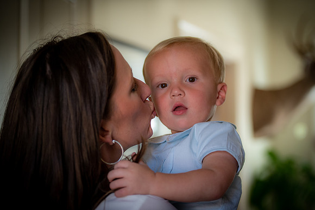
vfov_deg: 16.6
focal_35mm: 82
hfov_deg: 24.8
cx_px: 158
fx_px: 717
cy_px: 105
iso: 2500
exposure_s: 1/400
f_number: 2.8
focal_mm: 82
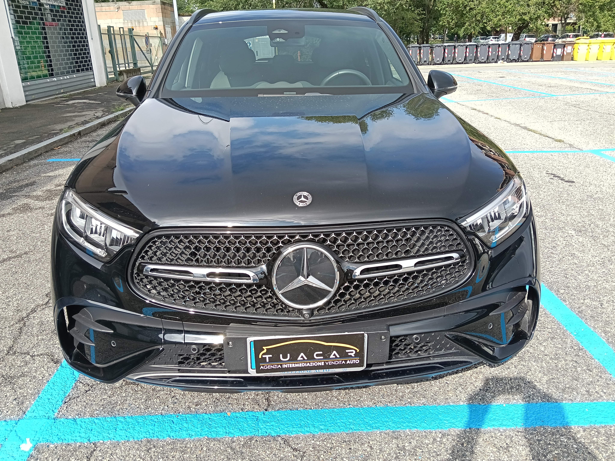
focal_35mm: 27
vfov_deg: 51.4
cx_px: 308
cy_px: 230
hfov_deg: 65.3
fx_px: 480
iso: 100
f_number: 1.8
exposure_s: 1/267
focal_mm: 3.98
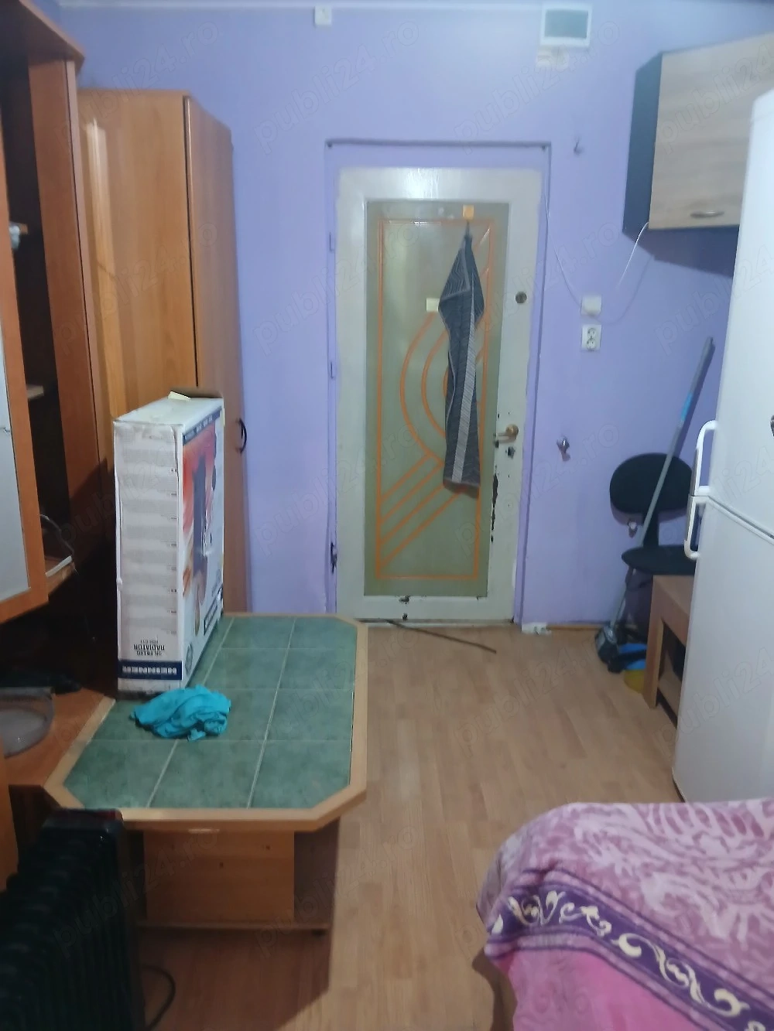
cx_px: 387
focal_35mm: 26
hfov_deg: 53.1
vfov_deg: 67.3
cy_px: 516
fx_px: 775
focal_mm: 3.98
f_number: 1.8
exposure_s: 1/20
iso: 400
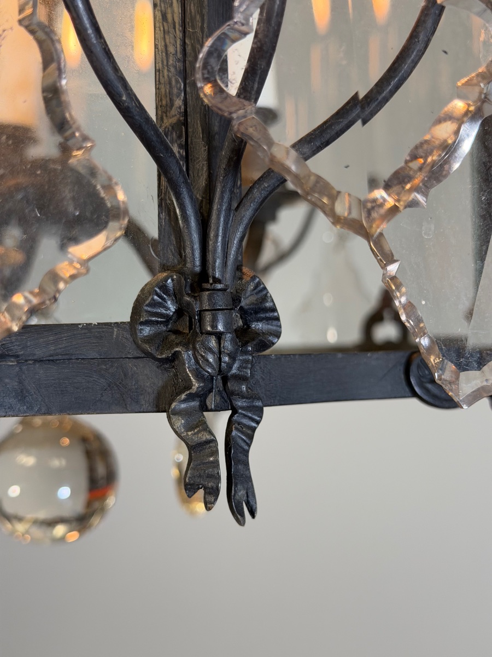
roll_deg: -0.5
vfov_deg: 39.7
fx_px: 910
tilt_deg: +0.6
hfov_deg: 30.3
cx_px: 246
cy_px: 328
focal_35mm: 48
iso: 100
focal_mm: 6.76
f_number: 1.78
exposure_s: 1/50
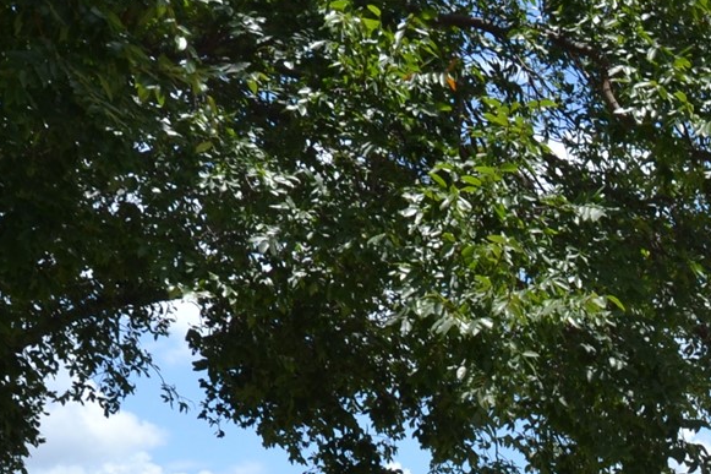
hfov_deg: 19.0
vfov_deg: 12.4
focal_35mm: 101
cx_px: 870
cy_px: 852
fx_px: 1994
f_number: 8
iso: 100
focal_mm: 18
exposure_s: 1/250
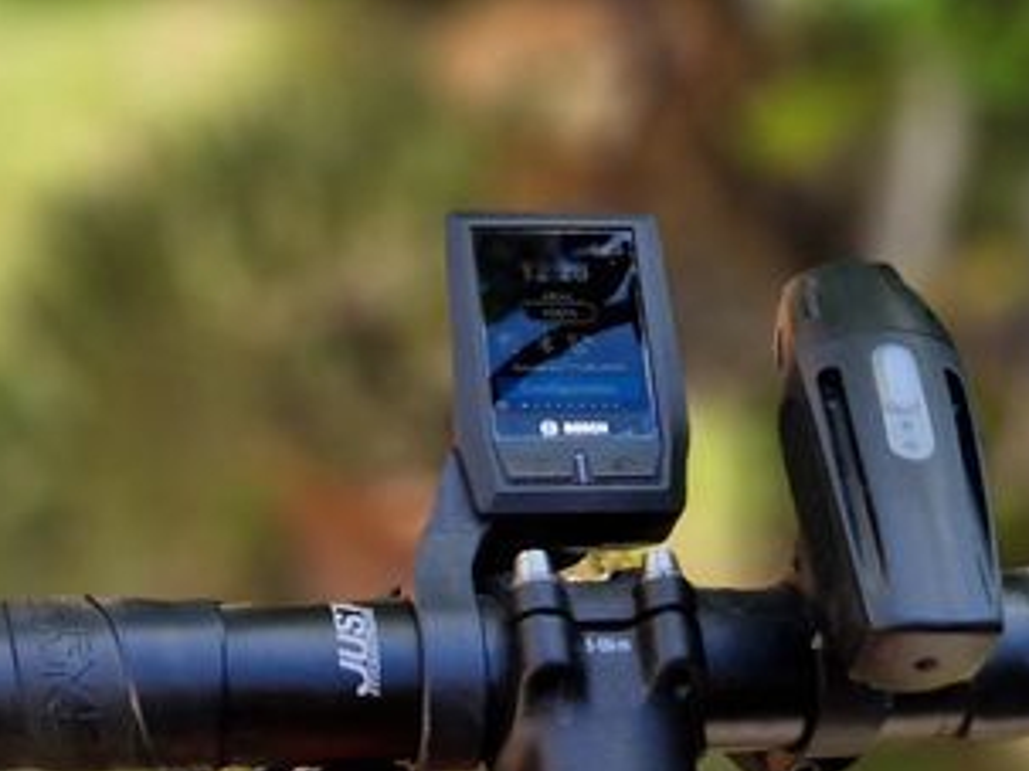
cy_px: 781
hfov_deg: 25.6
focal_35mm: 76
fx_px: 2258
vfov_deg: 18.8
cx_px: 374
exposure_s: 1/479
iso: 50
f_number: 1.8
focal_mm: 5.4
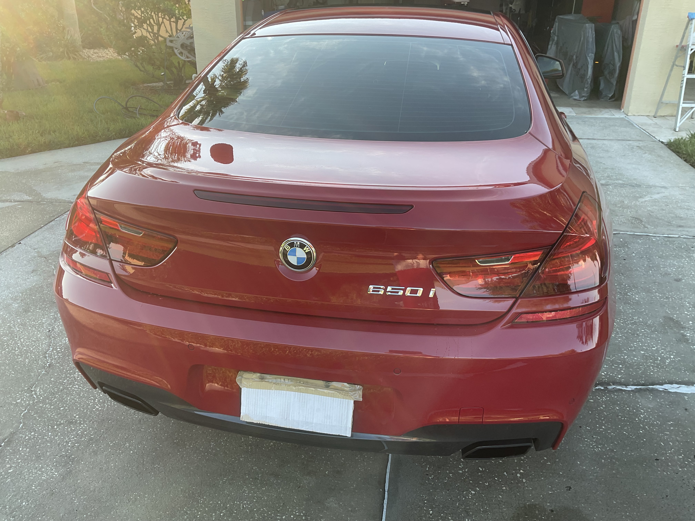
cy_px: 260
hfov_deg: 61.7
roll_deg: -1.3
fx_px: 582
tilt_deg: -24.4
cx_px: 348
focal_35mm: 29
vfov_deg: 48.2
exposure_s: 1/139
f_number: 1.8
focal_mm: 3
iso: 16
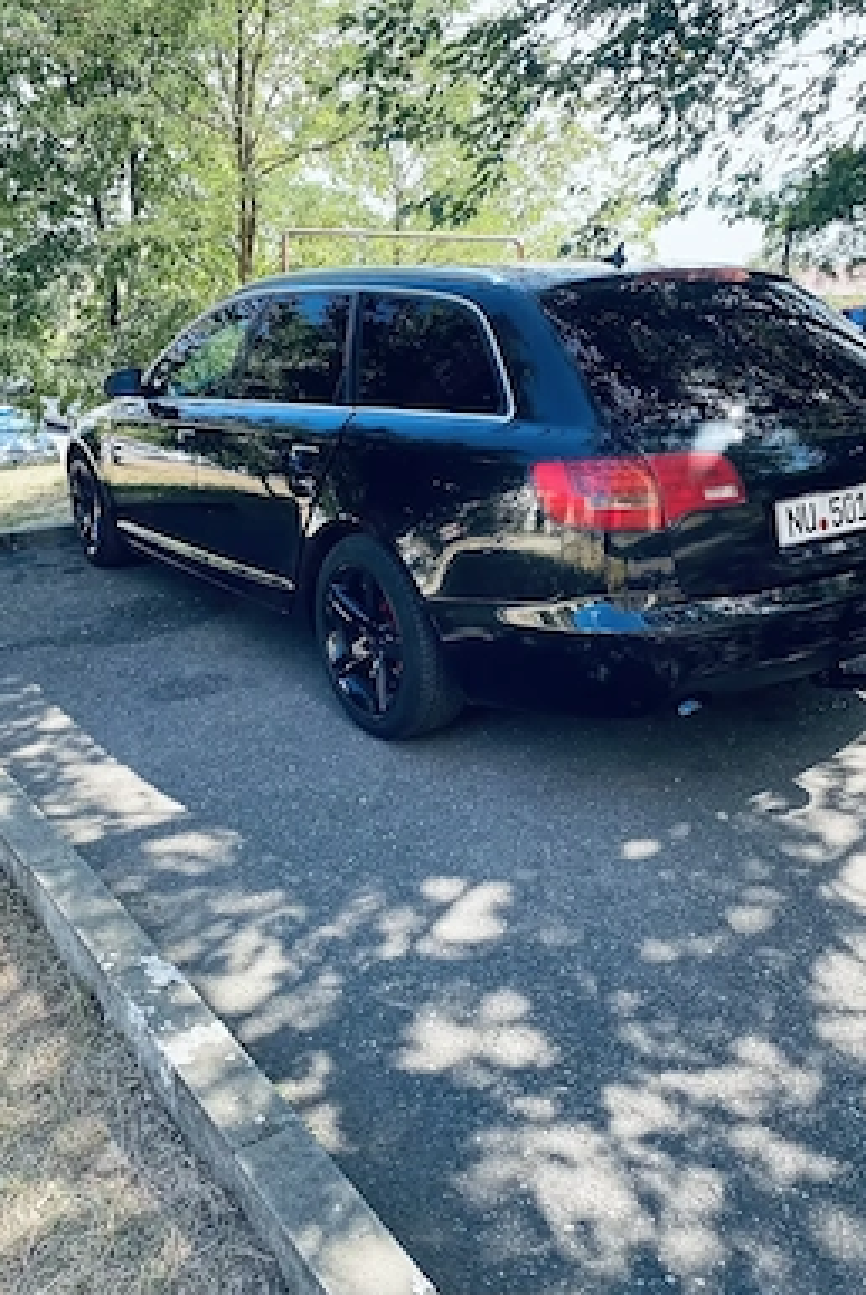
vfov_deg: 65.4
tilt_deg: -15.9
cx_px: 396
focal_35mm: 28
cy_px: 644
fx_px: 1008
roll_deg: -1.0
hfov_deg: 46.4
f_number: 1.8
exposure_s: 1/249
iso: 32
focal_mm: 4.25
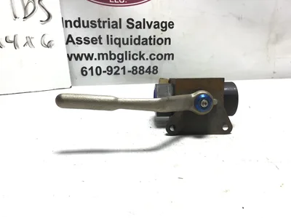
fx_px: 261
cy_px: 109
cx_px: 146
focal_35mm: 31
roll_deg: +0.2
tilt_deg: -19.0
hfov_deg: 58.4
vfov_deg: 45.4
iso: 40
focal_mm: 3.3
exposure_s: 1/120
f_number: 2.4
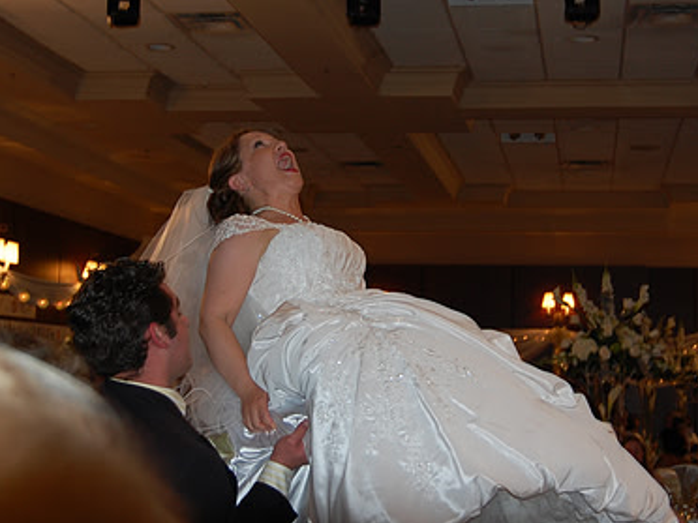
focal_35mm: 72
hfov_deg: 27.0
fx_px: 1452
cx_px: 364
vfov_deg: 20.4
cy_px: 225
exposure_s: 1/60
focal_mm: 32
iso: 400
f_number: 4.5
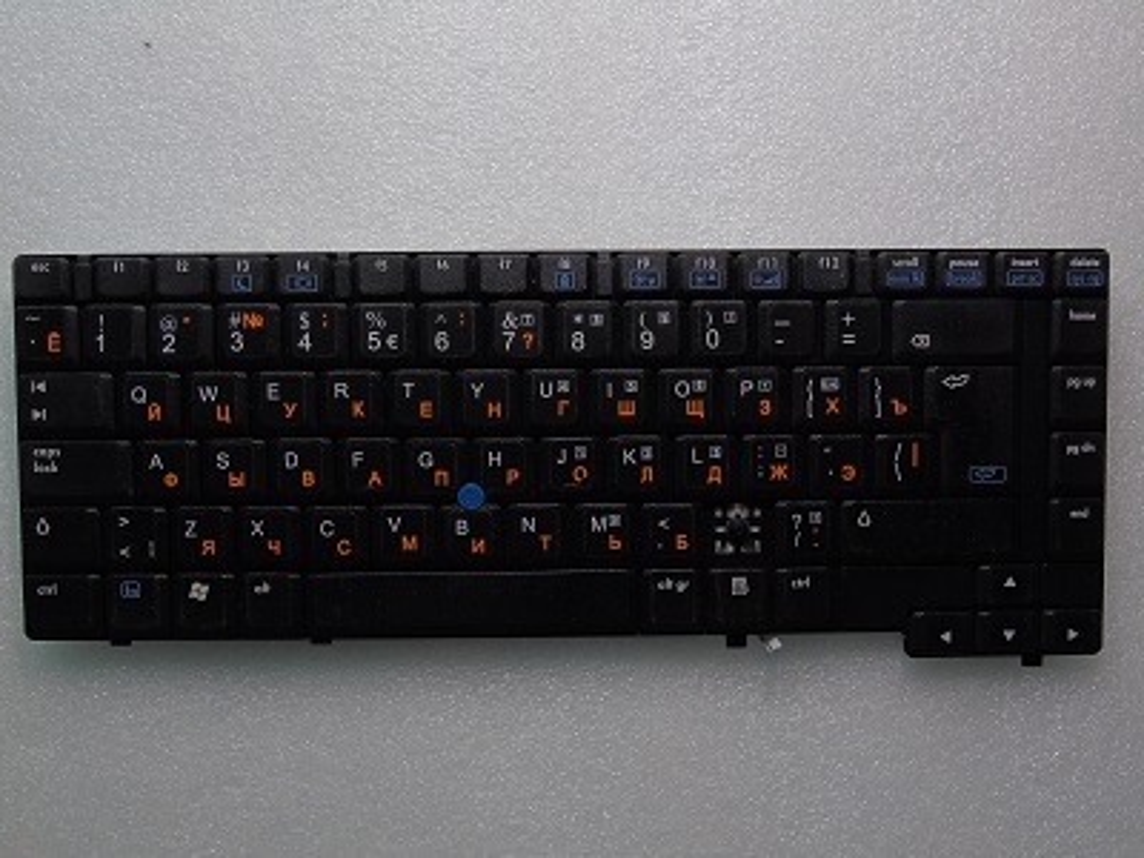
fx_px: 1124
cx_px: 572
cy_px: 429
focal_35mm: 34
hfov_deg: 54.0
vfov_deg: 41.8
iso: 100
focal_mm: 6.1
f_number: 5.6
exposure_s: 1/15
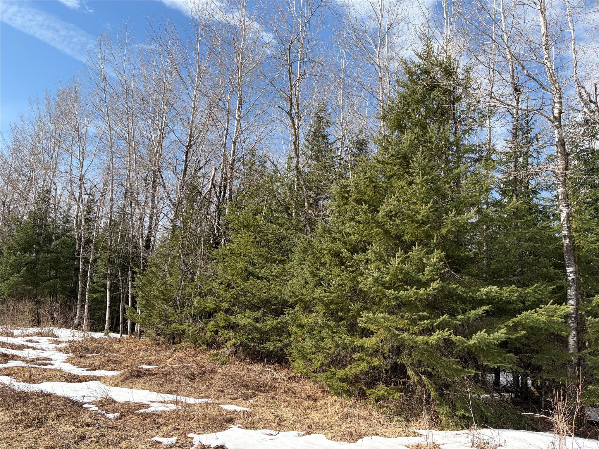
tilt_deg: +13.9
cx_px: 300
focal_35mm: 26
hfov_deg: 67.3
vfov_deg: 53.1
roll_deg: -4.6
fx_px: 450
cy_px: 224
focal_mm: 5.96
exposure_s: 1/2865
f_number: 1.6
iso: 64
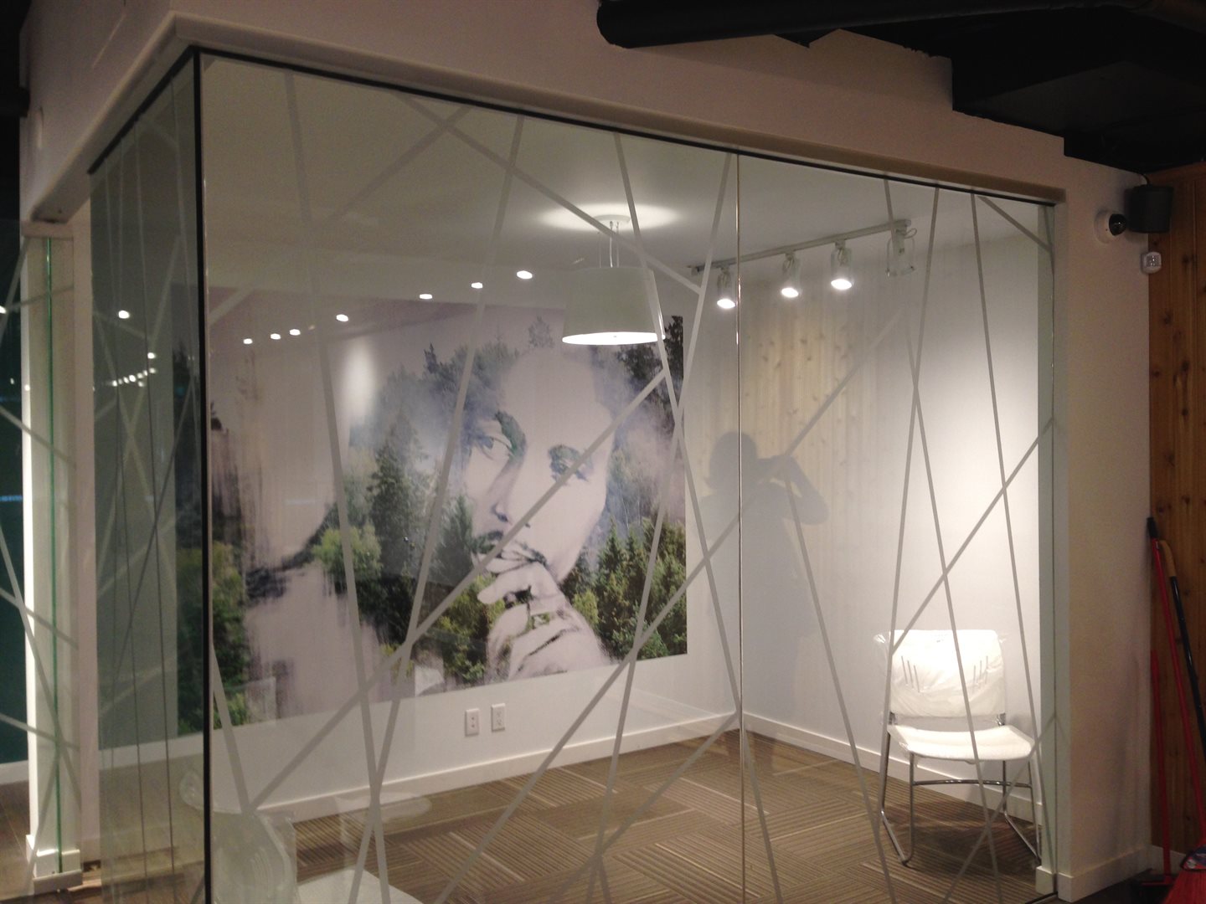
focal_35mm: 33
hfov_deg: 55.4
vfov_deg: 42.9
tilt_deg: -2.5
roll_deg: -0.1
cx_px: 603
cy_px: 452
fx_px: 1150
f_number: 2.4
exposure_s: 1/20
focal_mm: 4.12
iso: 80
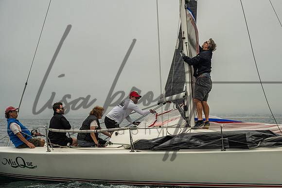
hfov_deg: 29.1
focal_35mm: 69
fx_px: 544
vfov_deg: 19.6
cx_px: 157
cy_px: 86
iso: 400
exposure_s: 1/3200
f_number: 6
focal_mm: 62
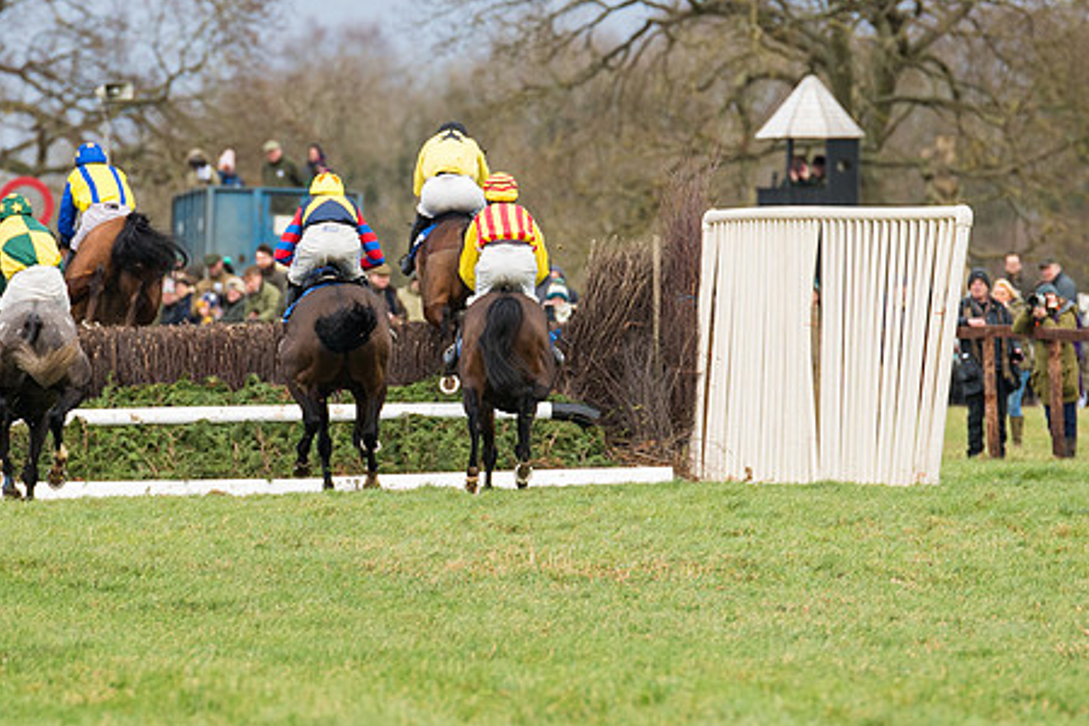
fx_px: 20901
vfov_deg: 2.0
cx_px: 419
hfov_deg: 3.0
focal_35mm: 691
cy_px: 270
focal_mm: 300
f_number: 4
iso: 800
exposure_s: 1/1000
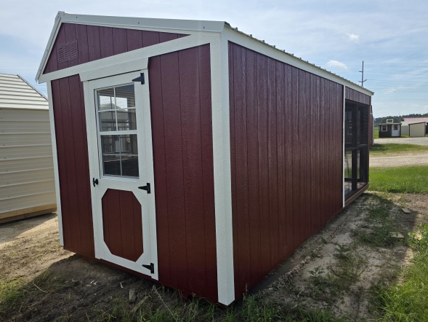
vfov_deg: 54.9
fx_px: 309
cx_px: 207
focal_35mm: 25
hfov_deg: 69.4
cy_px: 160
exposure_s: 1/7333
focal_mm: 6.3
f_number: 1.7
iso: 80
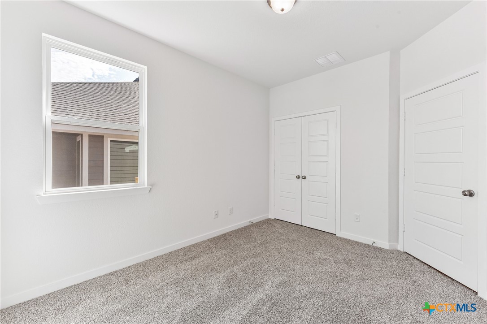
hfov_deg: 104.3
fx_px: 189
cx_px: 244
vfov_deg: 81.2
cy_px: 162
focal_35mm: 14
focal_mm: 14
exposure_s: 1/40
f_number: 8
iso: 100
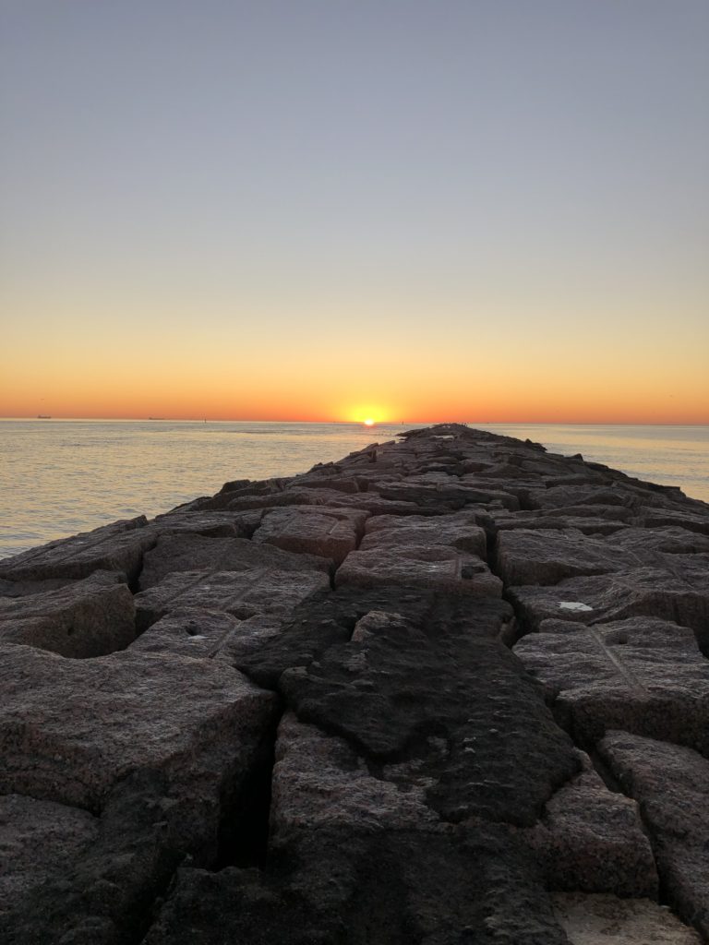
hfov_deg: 49.7
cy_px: 472
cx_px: 354
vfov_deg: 63.4
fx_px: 765
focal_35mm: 28
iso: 20
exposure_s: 1/398
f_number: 1.8
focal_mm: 4
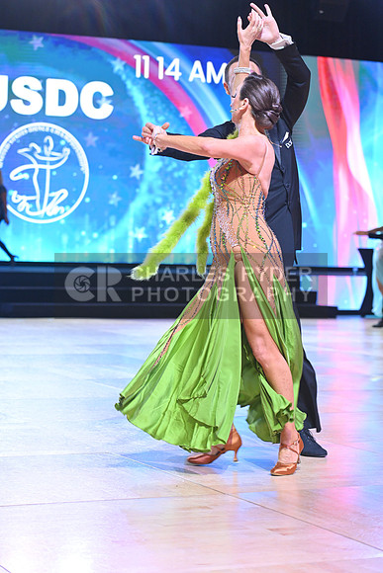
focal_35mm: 86
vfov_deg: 23.6
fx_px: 1371
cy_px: 286
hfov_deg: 15.9
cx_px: 192
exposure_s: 1/250
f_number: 4
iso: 2000
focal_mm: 86
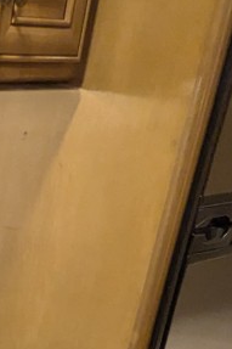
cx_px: -261
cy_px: 568
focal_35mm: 81
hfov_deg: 13.8
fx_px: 784
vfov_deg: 20.3
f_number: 2.2
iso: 373
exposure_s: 1/50
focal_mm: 2.35
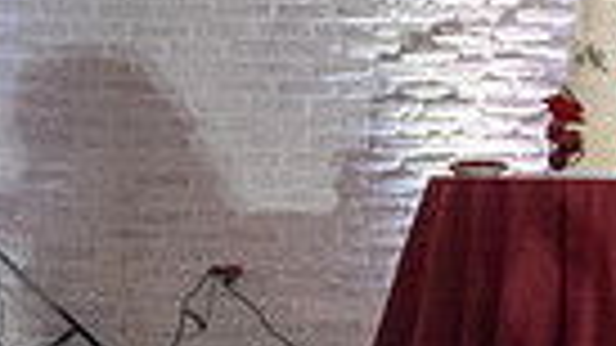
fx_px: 2613
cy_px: 220
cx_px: 1360
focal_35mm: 160
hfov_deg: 11.6
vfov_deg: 7.6
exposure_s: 1/200
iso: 2000
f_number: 2.8
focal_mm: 28
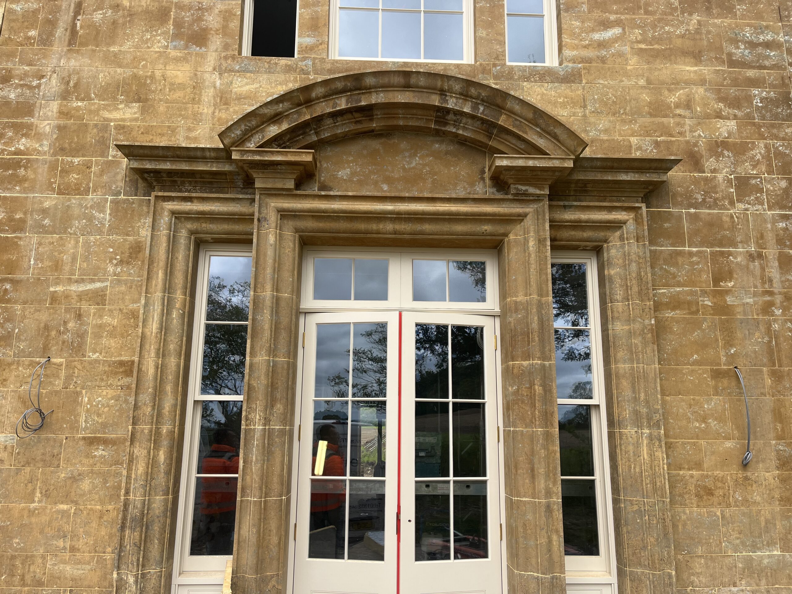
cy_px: 297
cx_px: 396
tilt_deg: +11.5
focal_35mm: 26
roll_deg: -1.0
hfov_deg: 67.3
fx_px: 595
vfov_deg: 53.1
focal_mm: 5.1
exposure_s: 1/1339
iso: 50
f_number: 1.6
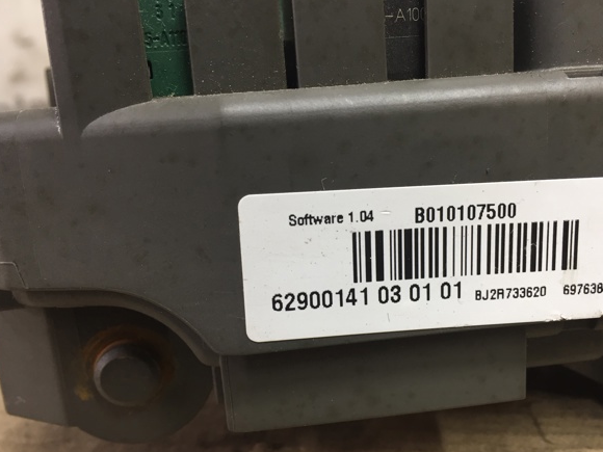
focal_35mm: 32
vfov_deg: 44.1
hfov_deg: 56.8
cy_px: 245
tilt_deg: -16.0
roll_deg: +3.6
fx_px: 557
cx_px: 320
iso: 80
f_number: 2.2
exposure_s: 1/33
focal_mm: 4.15
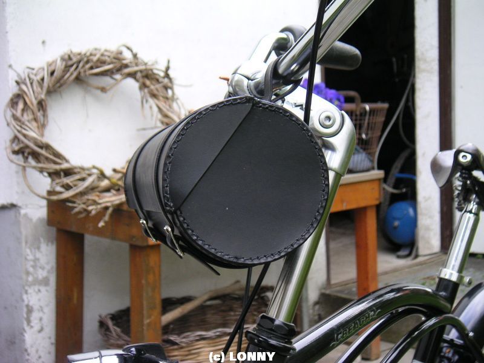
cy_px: 182
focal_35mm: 60
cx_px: 242
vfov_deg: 24.4
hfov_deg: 32.2
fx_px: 839
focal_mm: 9.3
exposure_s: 1/60
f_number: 3
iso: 80
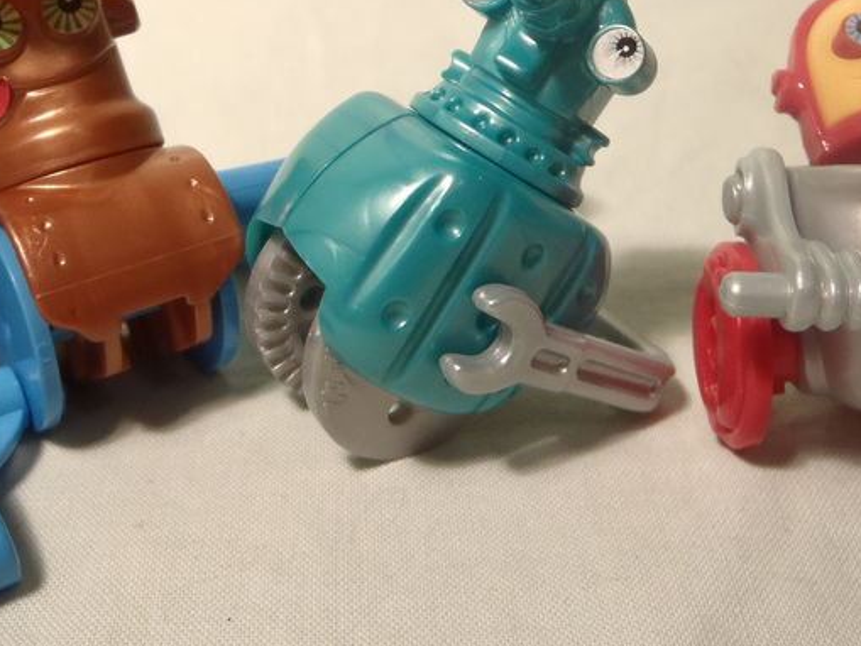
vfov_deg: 26.3
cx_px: 386
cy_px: 183
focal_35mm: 55
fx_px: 1368
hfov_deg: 34.9
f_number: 3.5
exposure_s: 1/25
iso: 100
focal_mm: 5
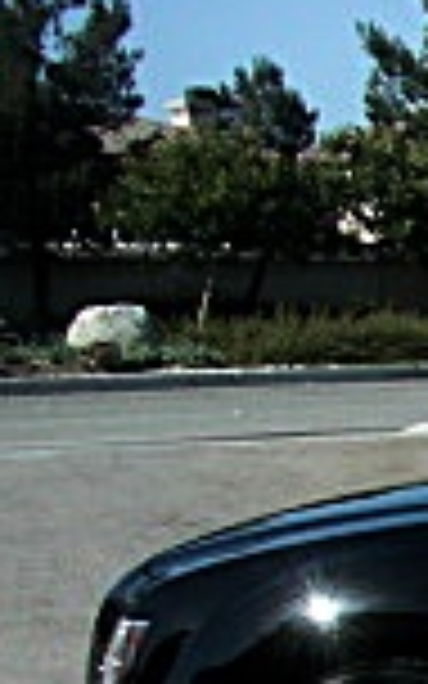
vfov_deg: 12.4
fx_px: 3005
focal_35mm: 161
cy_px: 1017
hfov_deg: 7.1
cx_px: 1352
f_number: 2.8
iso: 50
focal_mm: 6.3
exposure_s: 1/800
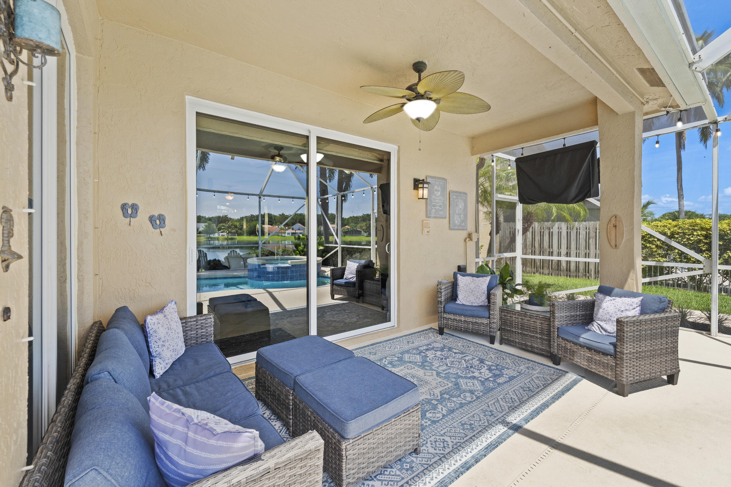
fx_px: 284
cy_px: 244
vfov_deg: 81.2
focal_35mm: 14
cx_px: 366
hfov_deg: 104.3
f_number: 9
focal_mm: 14
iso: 250
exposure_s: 1/25
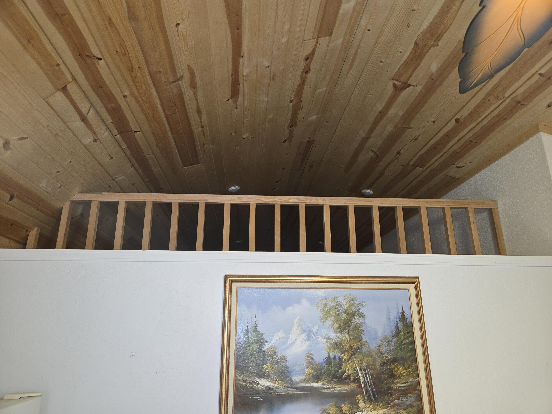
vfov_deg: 58.9
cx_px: 276
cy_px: 207
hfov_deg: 73.9
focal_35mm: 23
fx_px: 367
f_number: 1.8
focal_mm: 5.4
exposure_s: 1/24
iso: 125
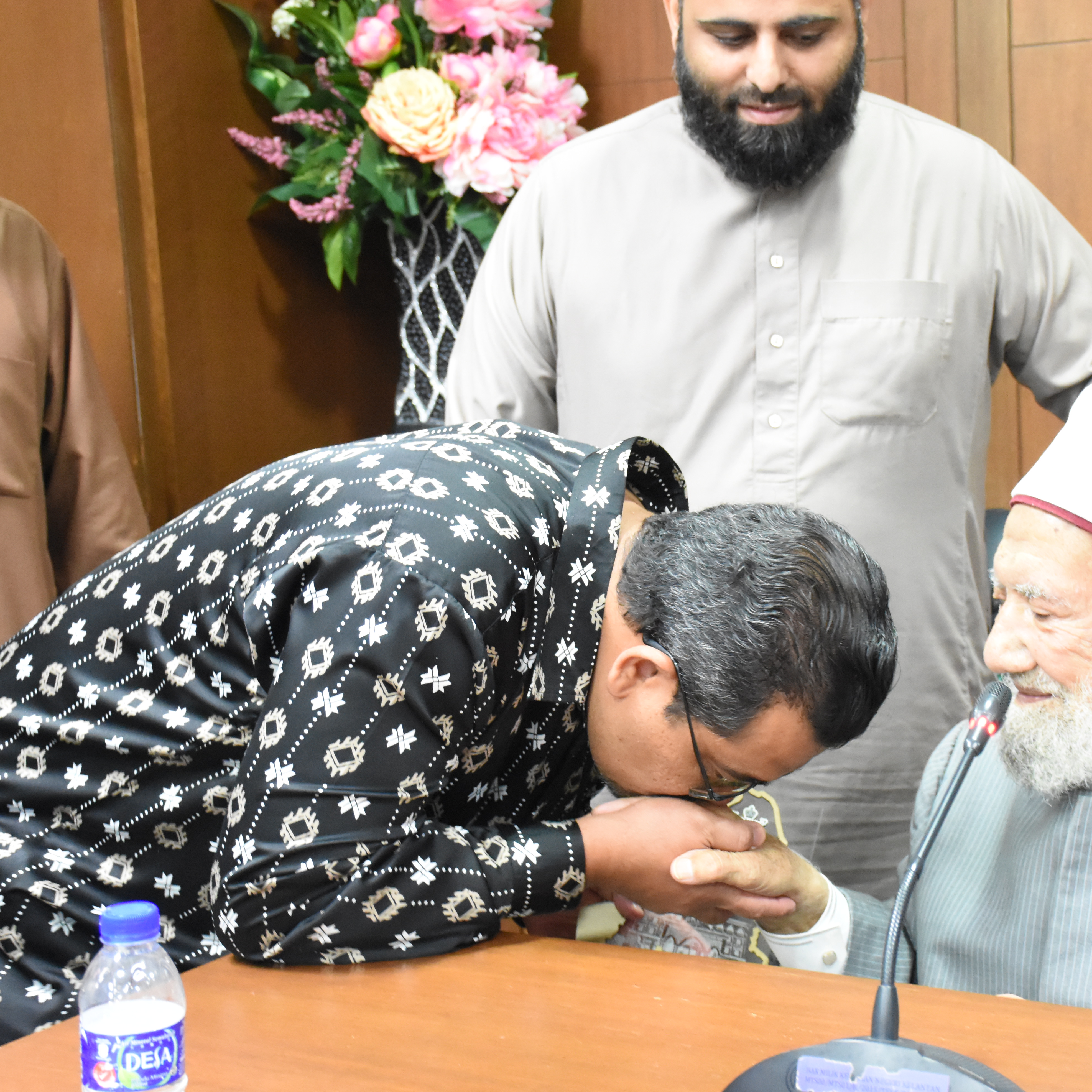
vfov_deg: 26.1
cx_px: 742
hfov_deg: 25.9
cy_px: 550
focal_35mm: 66
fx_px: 2356
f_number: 5.6
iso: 5600
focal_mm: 34
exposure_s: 1/50
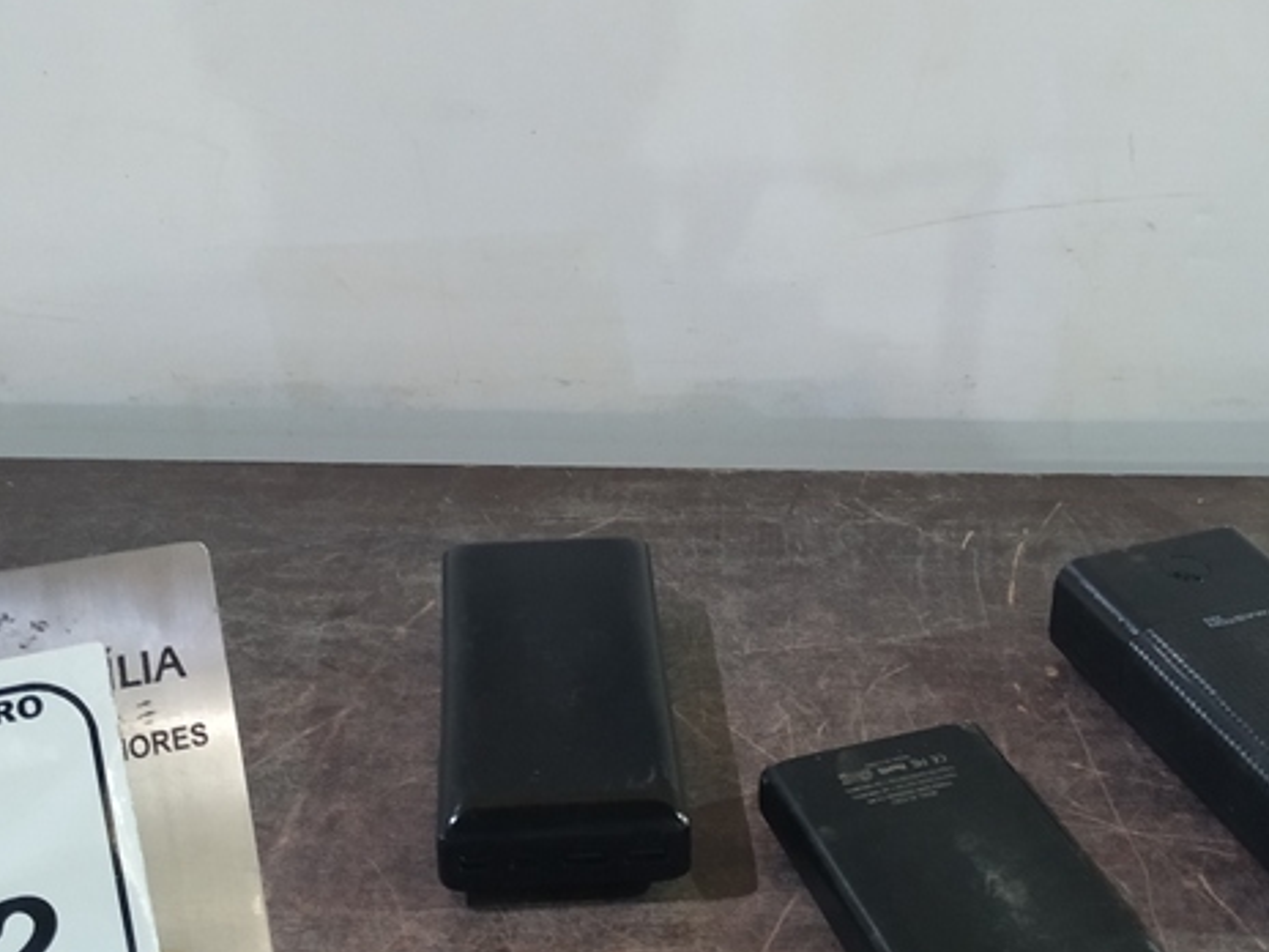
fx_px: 1943
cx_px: 624
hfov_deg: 36.2
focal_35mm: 53
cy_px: 512
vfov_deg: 27.5
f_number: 1.9
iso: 800
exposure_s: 1/17
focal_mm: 3.94
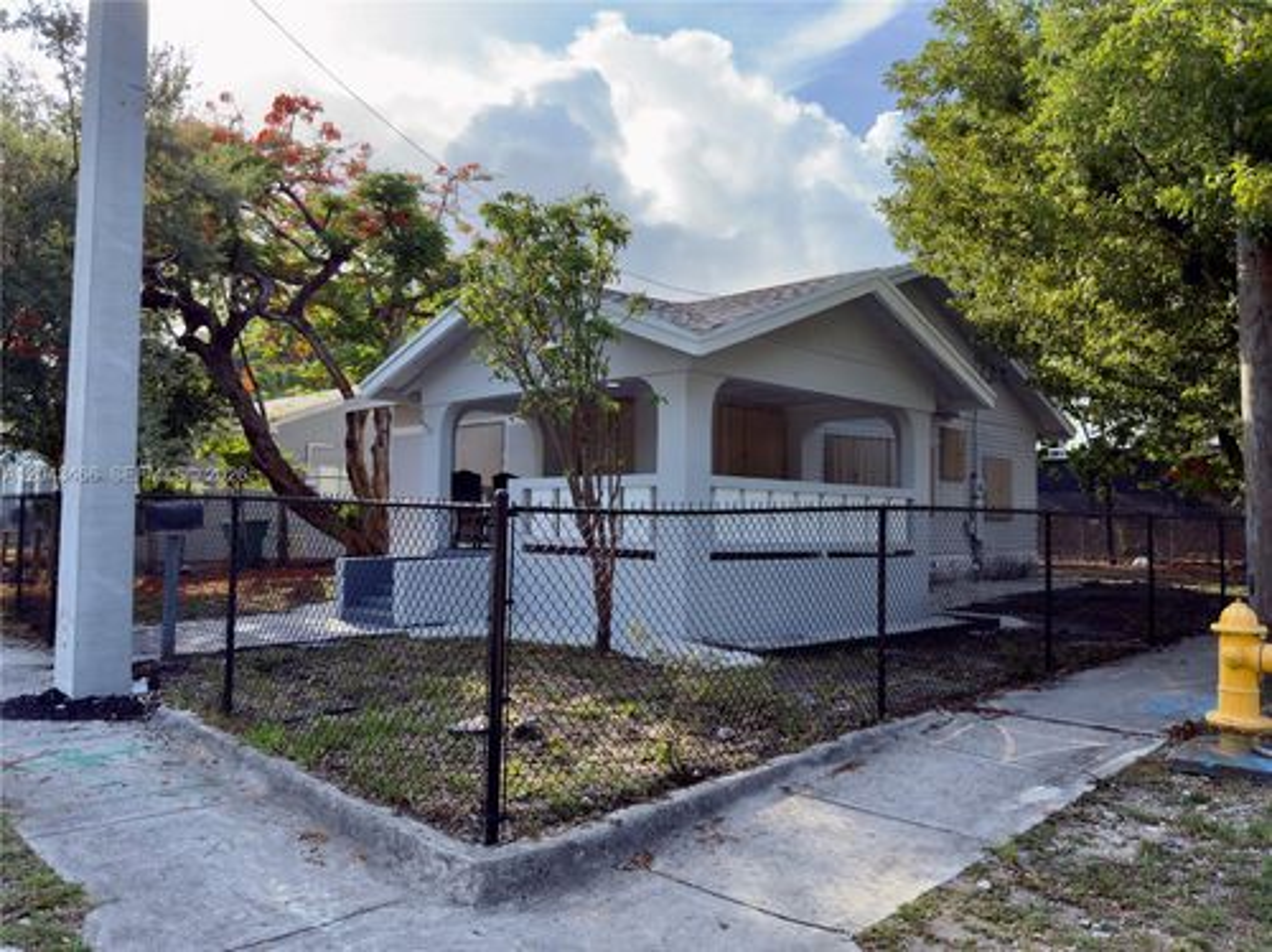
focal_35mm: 25
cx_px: 636
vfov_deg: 54.8
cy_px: 476
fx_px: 918
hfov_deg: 69.4
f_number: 1.78
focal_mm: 6.76
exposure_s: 1/1116
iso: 80
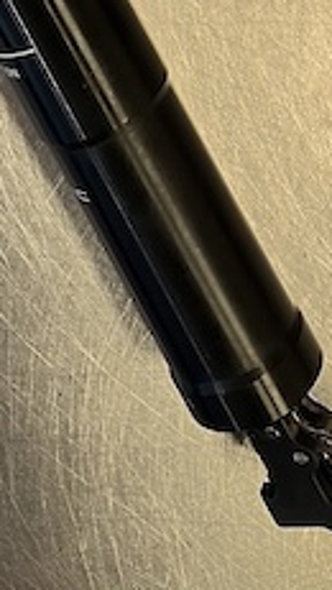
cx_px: -133
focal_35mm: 98
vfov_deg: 18.2
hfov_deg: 11.9
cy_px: -398
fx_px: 1533
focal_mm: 5.1
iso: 125
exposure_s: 1/60
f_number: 1.6
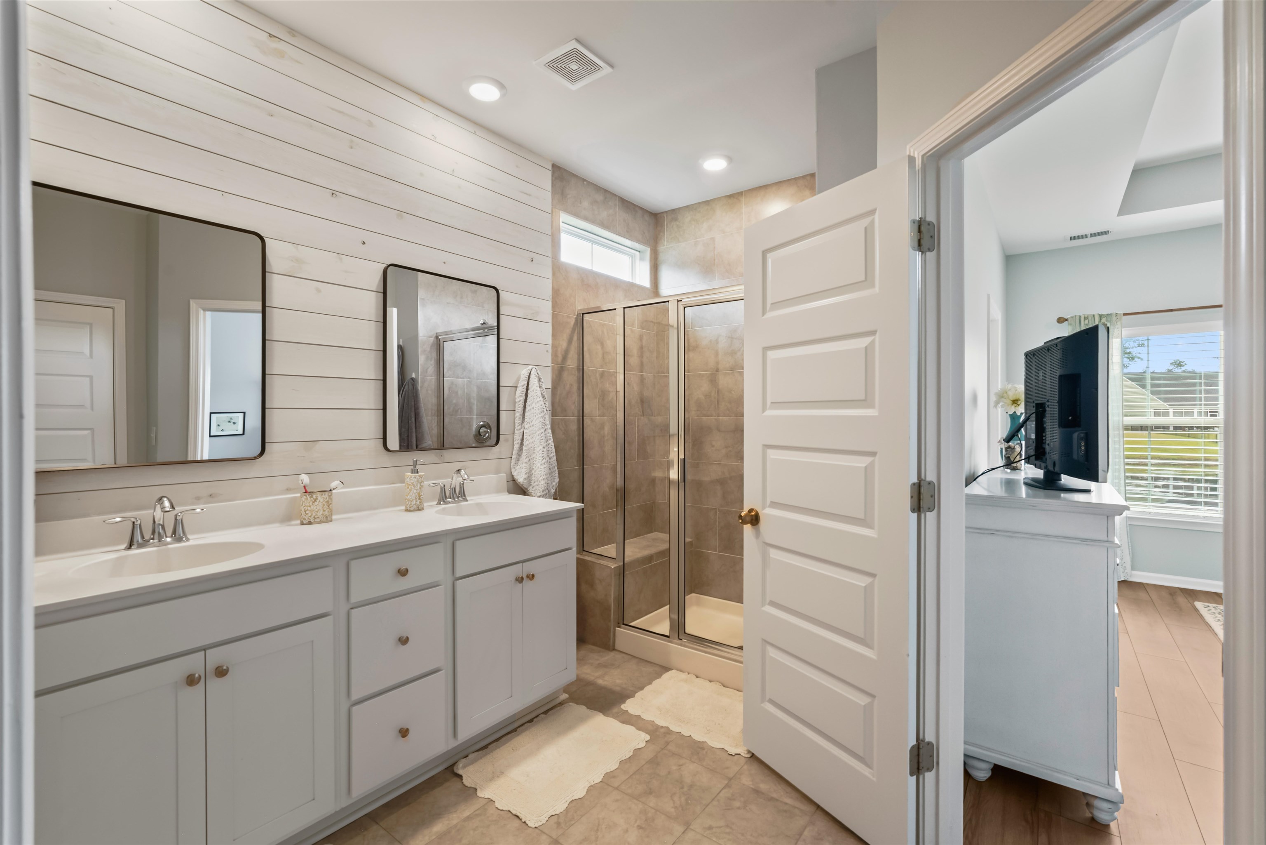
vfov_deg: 73.8
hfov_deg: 96.7
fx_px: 563
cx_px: 633
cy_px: 422
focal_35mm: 16
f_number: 9
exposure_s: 1/4
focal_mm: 16
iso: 400
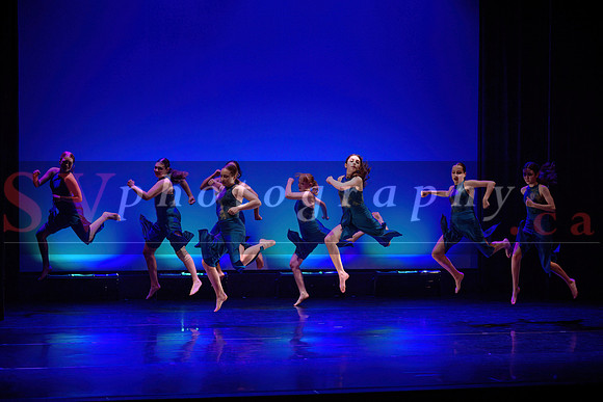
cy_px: 201
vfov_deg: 16.2
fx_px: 1411
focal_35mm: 84
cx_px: 302
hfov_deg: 24.1
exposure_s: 1/400
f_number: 2.8
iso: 1600
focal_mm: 82
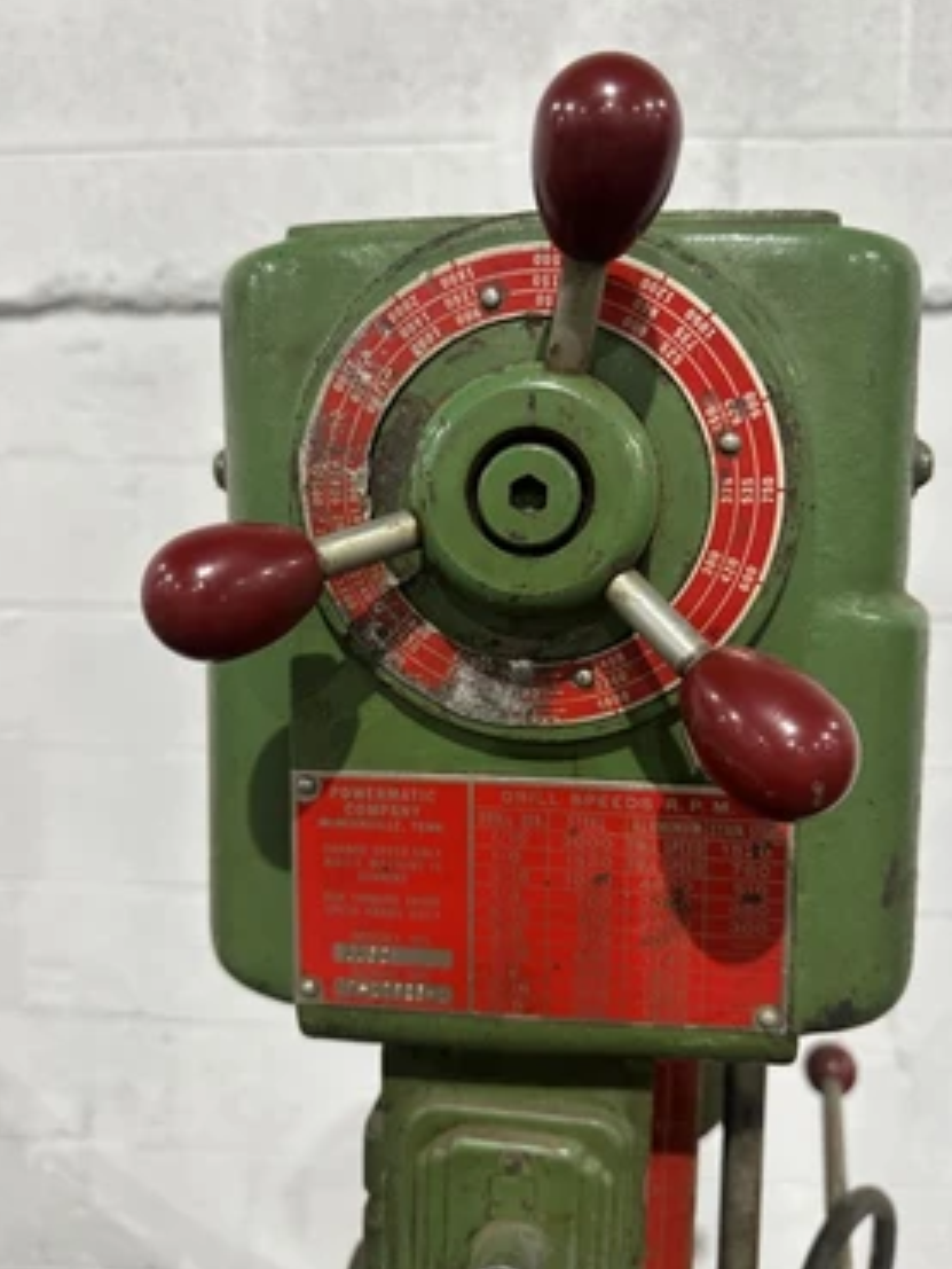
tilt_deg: -3.7
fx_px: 953
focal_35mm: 26
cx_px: 488
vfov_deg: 67.2
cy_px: 592
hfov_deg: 53.1
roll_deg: -3.1
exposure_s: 1/60
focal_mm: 6.86
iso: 320
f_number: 1.78
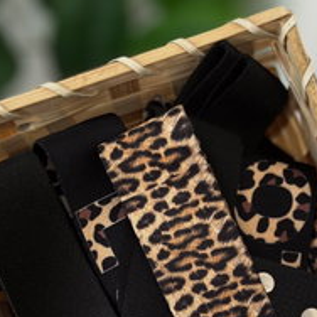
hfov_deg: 26.5
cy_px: 301
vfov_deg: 25.4
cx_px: 170
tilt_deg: -58.5
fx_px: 673
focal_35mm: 65
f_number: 1.6
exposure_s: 1/63
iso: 125
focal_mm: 5.1
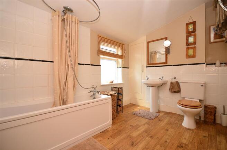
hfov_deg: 100.5
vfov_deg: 77.0
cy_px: 75
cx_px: 114
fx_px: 94
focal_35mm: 15
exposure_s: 1/60
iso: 100
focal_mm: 10
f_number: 4
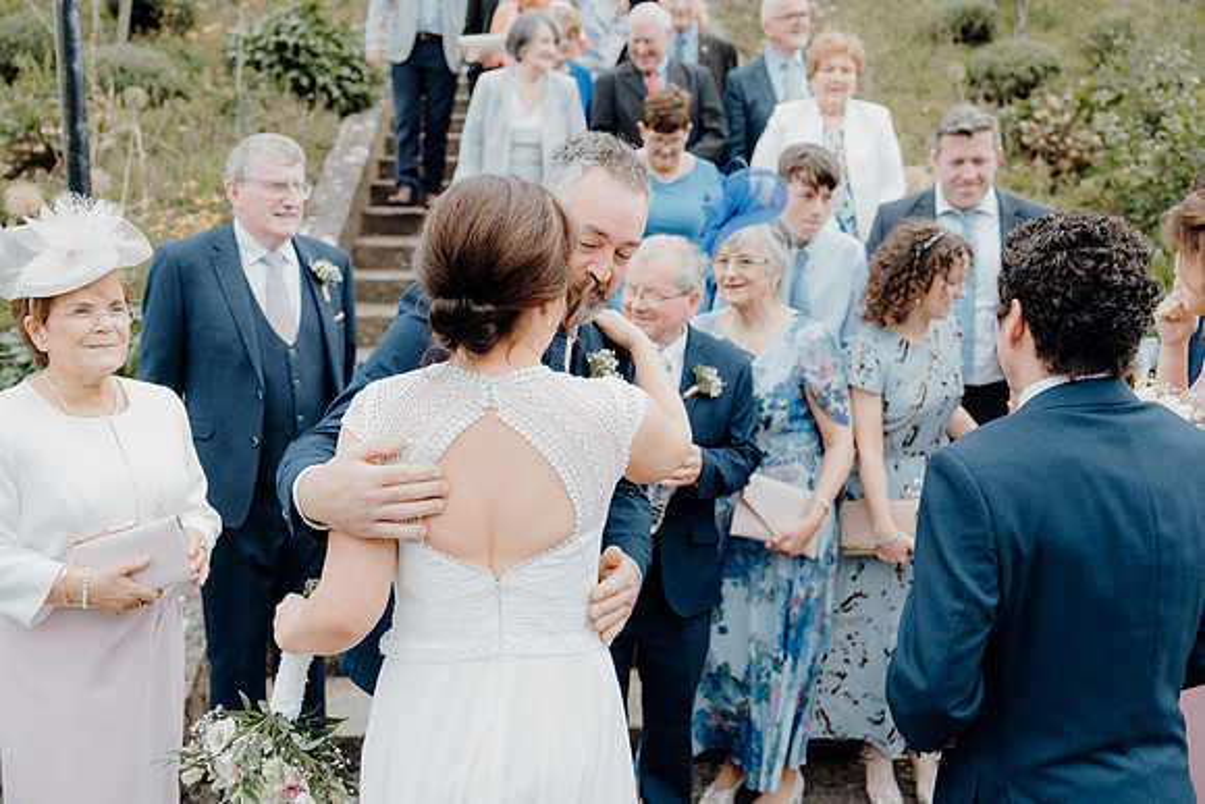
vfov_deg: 36.0
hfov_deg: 51.9
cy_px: 402
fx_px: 1239
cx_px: 602
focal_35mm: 37
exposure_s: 1/400
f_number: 2.8
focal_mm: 37
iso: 125
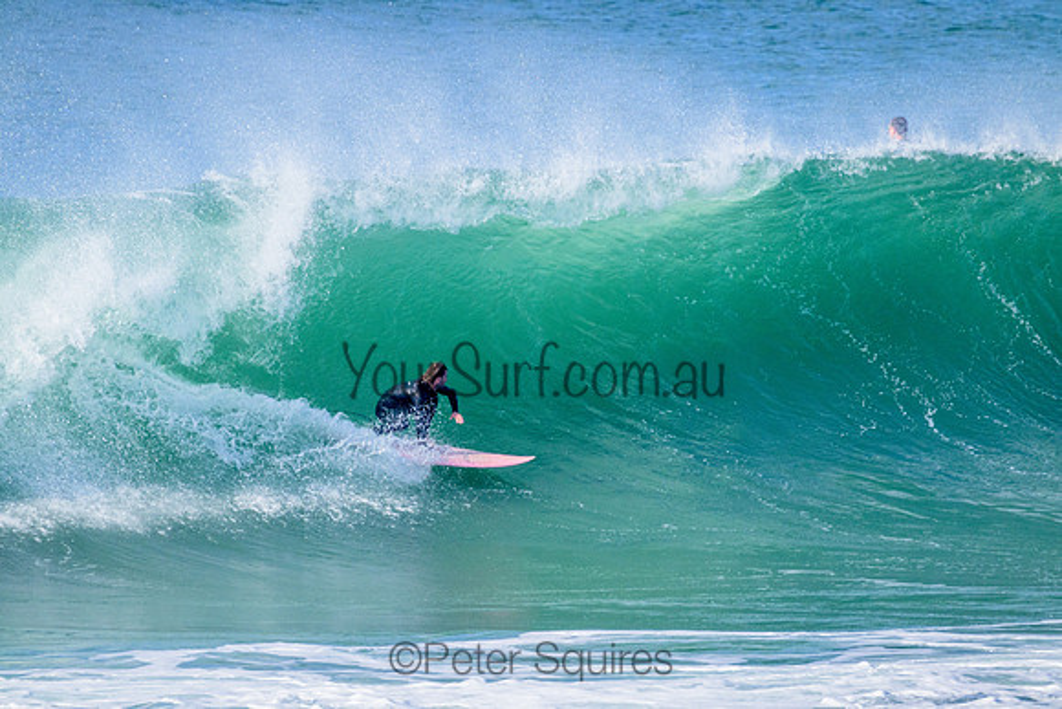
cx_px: 531
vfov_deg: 1.7
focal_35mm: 800
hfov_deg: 2.6
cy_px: 354
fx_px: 23604
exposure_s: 1/2000
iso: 2000
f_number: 11
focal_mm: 800
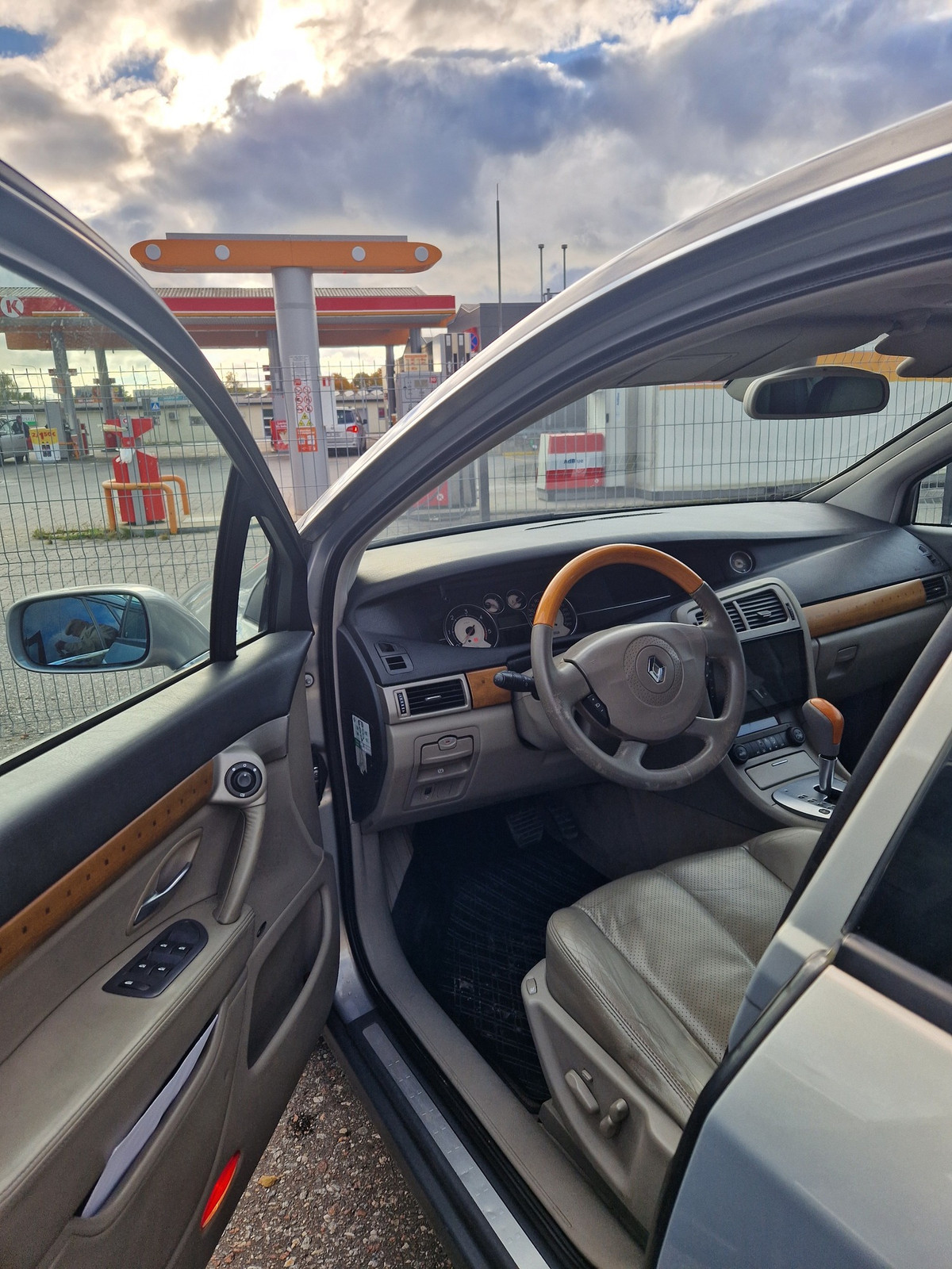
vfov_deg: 73.9
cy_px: 634
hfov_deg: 58.9
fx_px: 843
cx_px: 476
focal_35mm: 23
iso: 50
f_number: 1.8
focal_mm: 5.4
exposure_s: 1/602
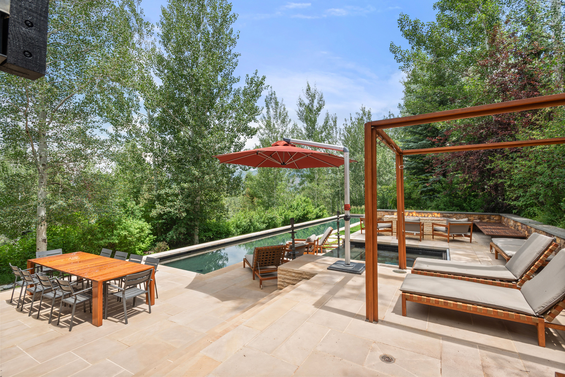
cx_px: 282
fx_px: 267
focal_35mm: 17
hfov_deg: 93.3
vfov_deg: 70.5
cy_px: 188
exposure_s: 1/80
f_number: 7.1
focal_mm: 17
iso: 100
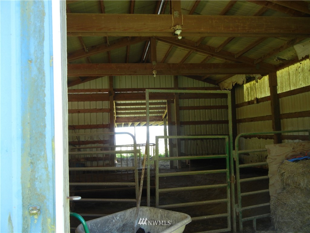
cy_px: 116
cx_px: 155
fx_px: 269
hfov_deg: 60.0
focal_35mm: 30
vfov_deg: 46.8
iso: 160
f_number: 3.5
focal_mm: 5.4
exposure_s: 1/45.3
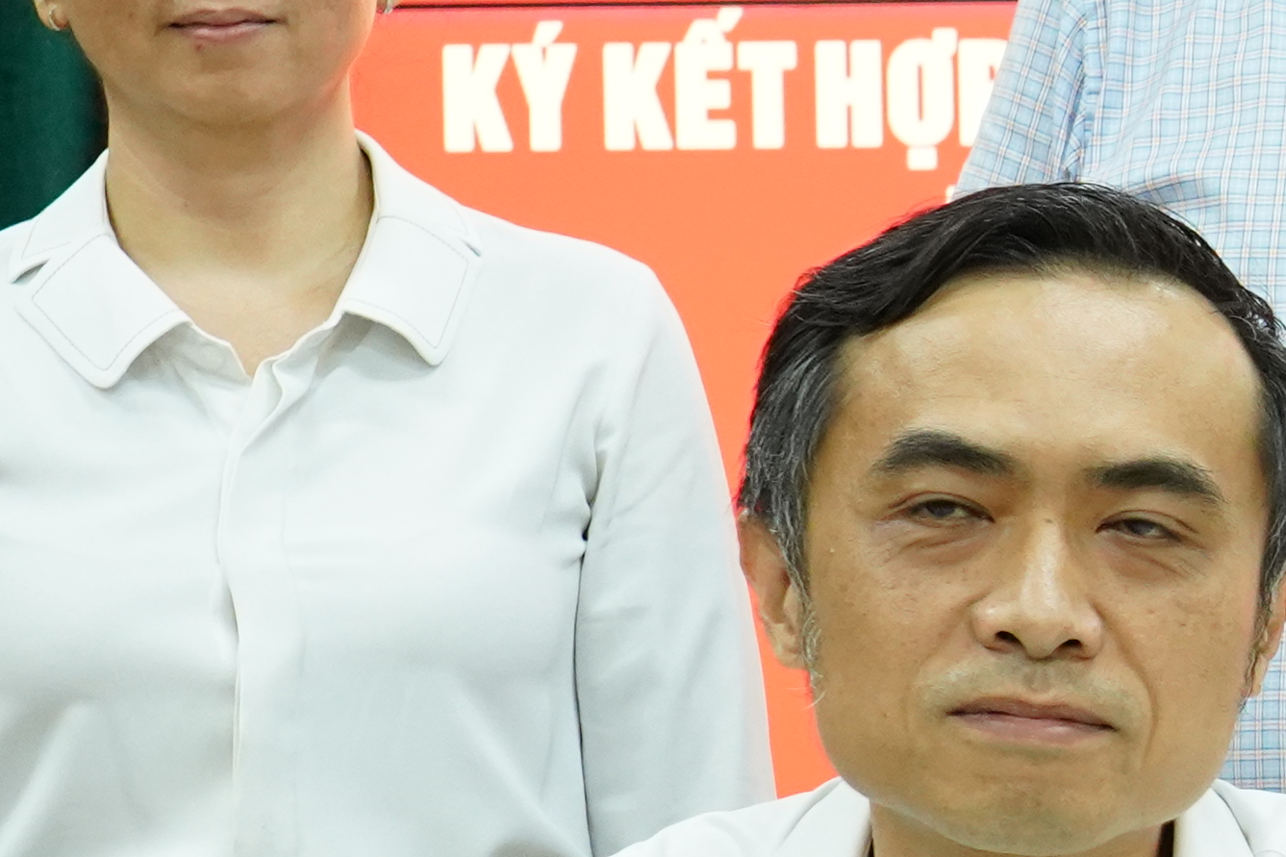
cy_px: 782
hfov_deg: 9.5
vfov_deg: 6.8
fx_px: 7214
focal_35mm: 202
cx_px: 2546
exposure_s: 1/100
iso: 4000
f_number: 6.3
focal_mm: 45
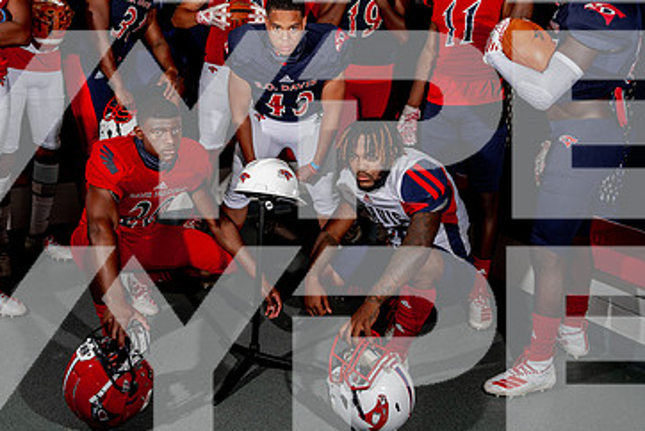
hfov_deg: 48.2
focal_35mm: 40
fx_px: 717
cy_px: 126
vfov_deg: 33.0
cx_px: 264
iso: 100
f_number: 6.3
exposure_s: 1/125
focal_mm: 25
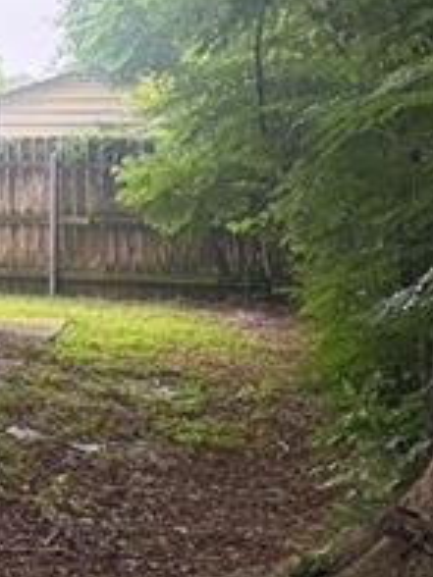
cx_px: -206
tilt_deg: -3.0
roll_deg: +0.0
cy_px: 224
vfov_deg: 19.2
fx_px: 1701
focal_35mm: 102
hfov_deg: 13.7
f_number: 1.6
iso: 125
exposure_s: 1/232
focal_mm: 5.96
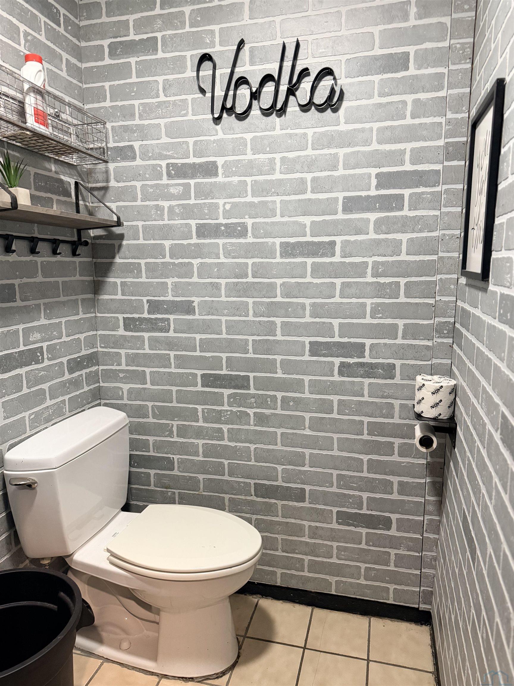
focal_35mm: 24
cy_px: 343
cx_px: 257
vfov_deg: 71.6
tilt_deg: -9.5
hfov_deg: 56.8
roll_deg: +0.9
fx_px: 475
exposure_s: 1/60
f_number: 1.78
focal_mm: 6.76
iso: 500
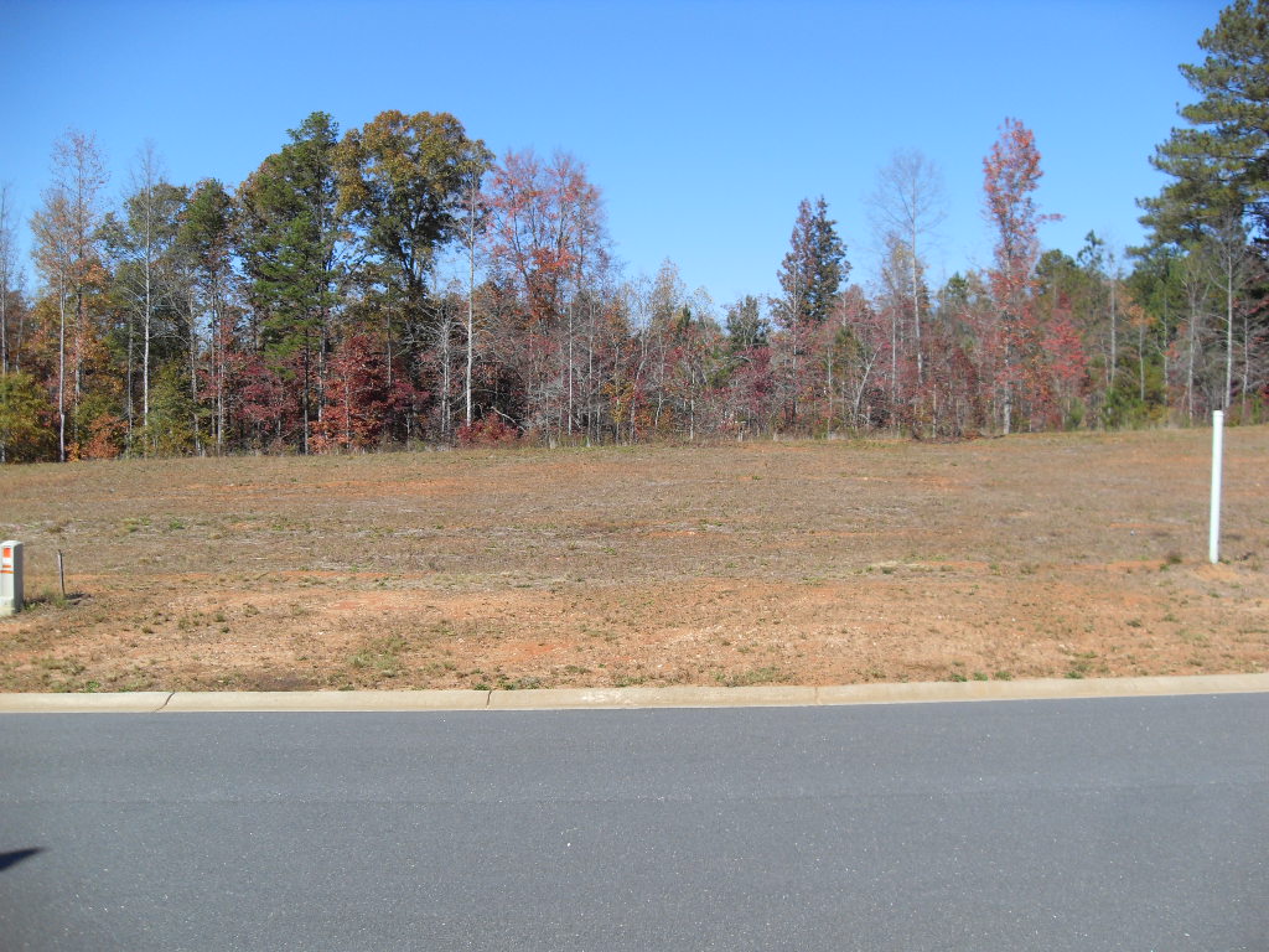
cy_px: 476
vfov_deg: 41.8
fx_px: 1246
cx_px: 634
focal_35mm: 34
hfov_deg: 54.0
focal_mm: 6.3
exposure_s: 1/180
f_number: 7
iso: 80
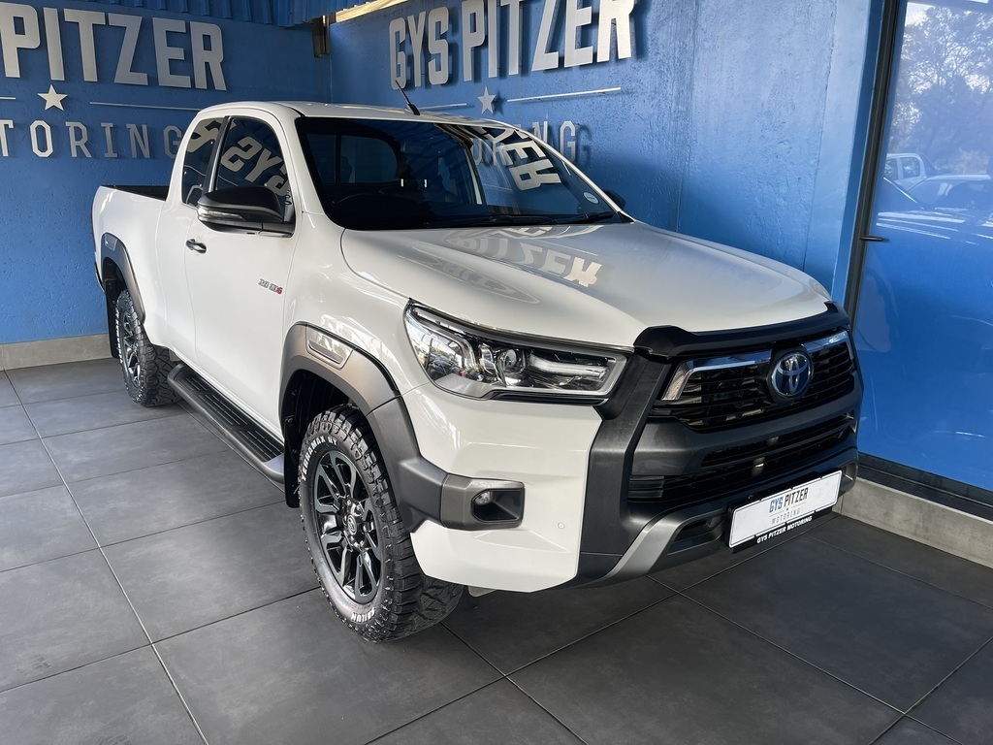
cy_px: 372
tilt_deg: -15.7
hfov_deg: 69.4
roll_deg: -0.5
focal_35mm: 25
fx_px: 717
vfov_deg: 54.9
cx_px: 496
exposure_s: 1/121
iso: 64
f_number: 1.6
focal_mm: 5.1
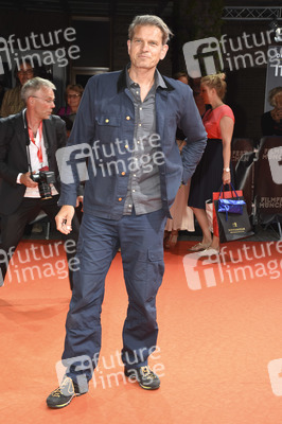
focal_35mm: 60
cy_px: 212
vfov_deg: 33.4
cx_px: 141
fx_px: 706
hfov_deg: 22.6
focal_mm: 40
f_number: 6.3
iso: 400
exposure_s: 1/160
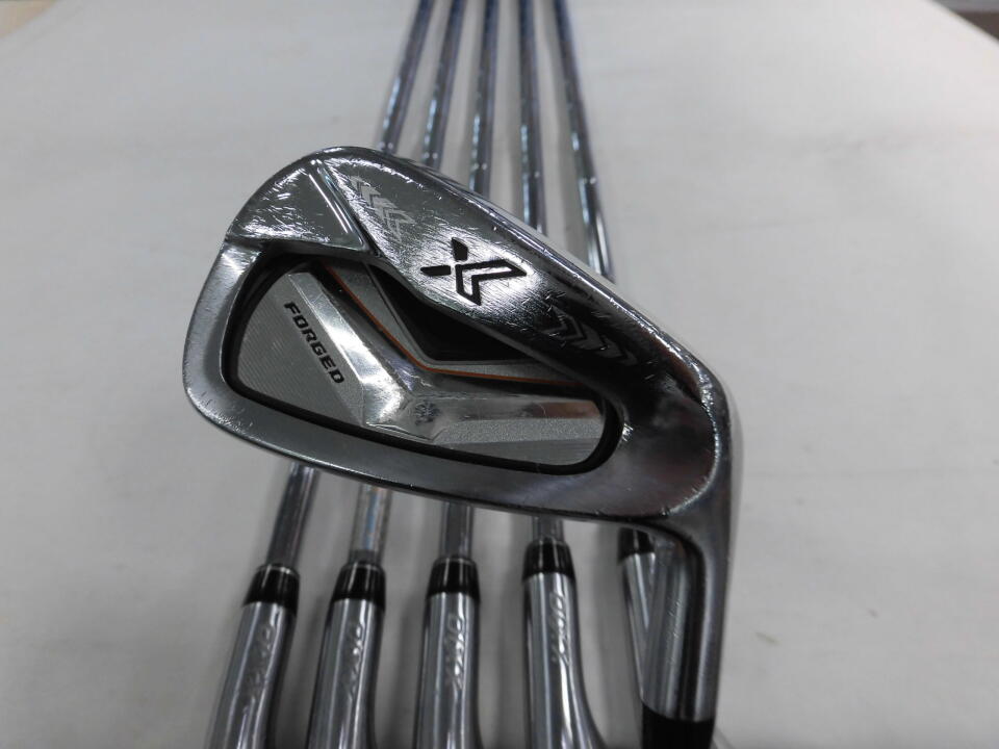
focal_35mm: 24
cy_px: 374
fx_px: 693
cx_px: 500
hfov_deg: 71.6
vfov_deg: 56.8
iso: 125
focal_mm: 4.3
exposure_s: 1/80
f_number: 3.1
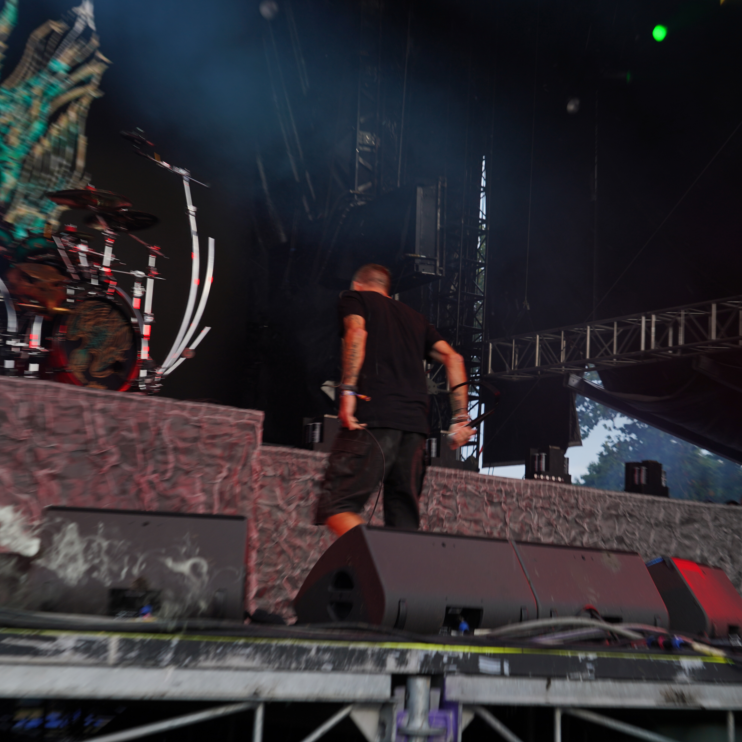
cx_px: 404
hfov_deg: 30.0
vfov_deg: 30.0
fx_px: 1382
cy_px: 373
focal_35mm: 57
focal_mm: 44
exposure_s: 1/60
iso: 100
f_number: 5.6
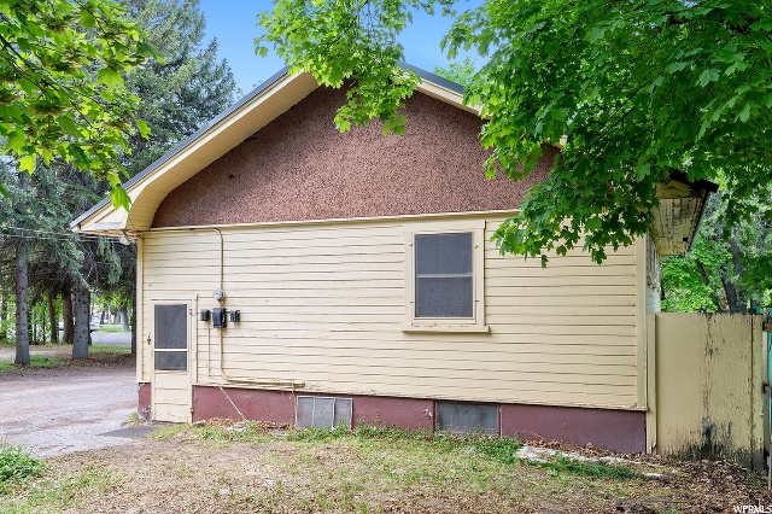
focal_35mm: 30
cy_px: 257
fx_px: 643
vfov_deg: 43.6
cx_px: 386
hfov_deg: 62.0
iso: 100
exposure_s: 1/20
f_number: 8
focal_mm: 20
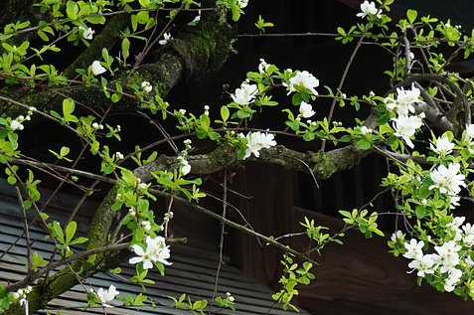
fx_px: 1723
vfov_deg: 10.4
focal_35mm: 131
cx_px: 382
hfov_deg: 15.6
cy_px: 306
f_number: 5.6
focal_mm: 41
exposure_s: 1/80
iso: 160
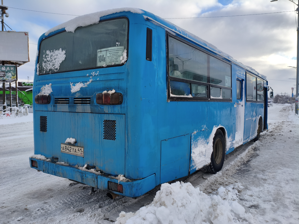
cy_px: 112
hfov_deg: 67.3
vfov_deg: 53.1
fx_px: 225
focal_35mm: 26
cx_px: 150
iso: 80
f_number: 1.5
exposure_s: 1/2007
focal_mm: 4.94
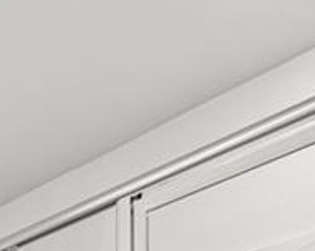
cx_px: -184
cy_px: 548
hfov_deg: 18.8
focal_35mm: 87
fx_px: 810
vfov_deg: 14.0
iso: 800
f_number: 8
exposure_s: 1/25
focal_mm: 17
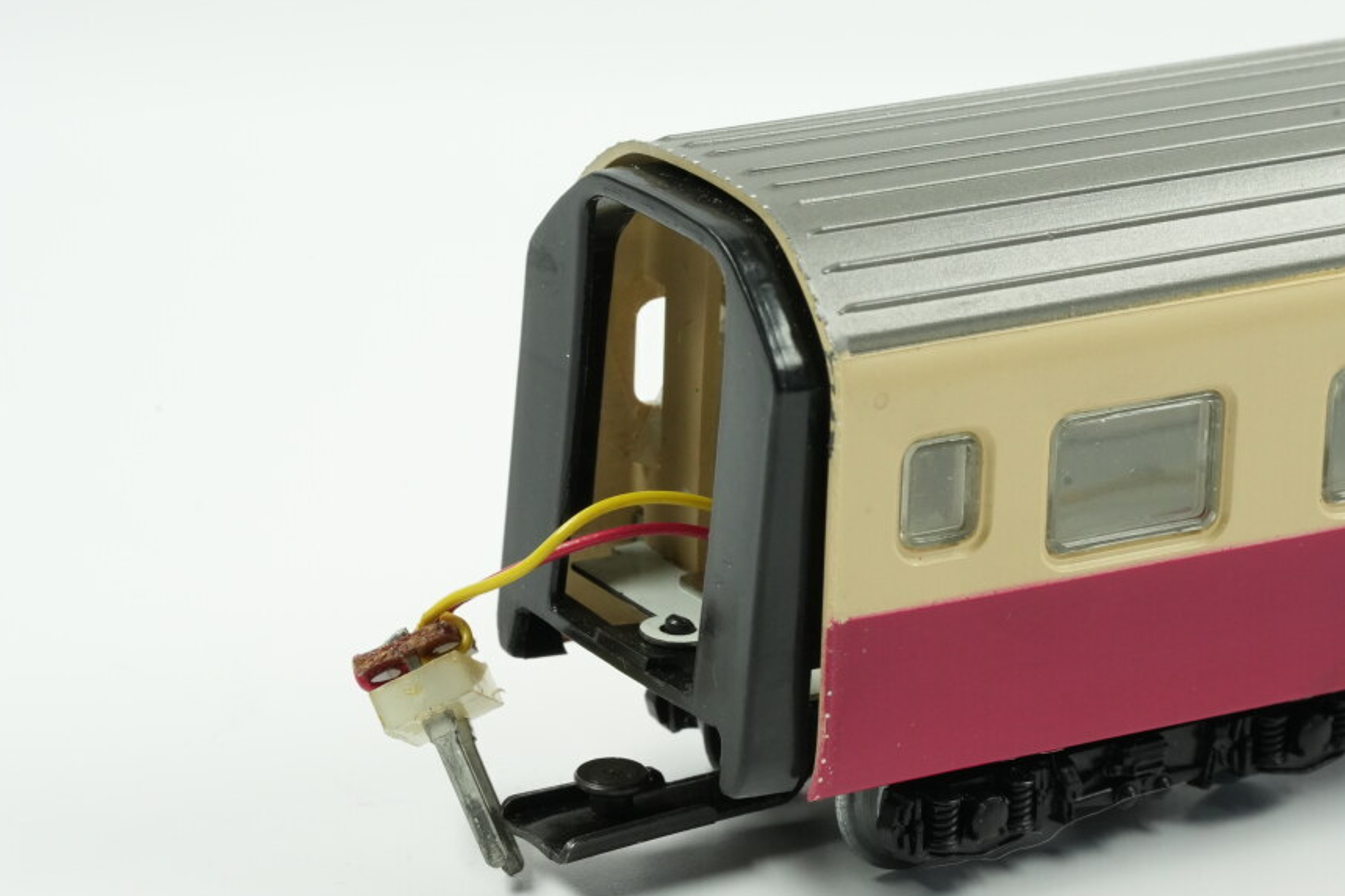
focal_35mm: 134
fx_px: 5005
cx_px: 984
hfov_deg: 15.2
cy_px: 509
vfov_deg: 10.2
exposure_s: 1/30
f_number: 16
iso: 2500
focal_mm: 90
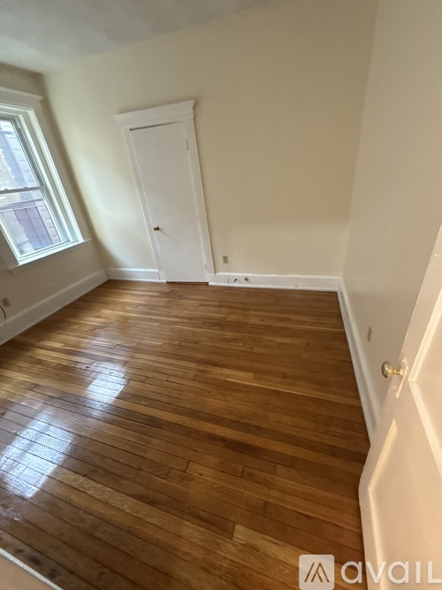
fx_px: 238
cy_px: 295
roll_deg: +7.5
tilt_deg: -28.9
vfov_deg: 102.1
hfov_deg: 85.7
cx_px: 221
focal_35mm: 14
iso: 640
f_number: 2.2
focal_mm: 2.22
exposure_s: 1/60
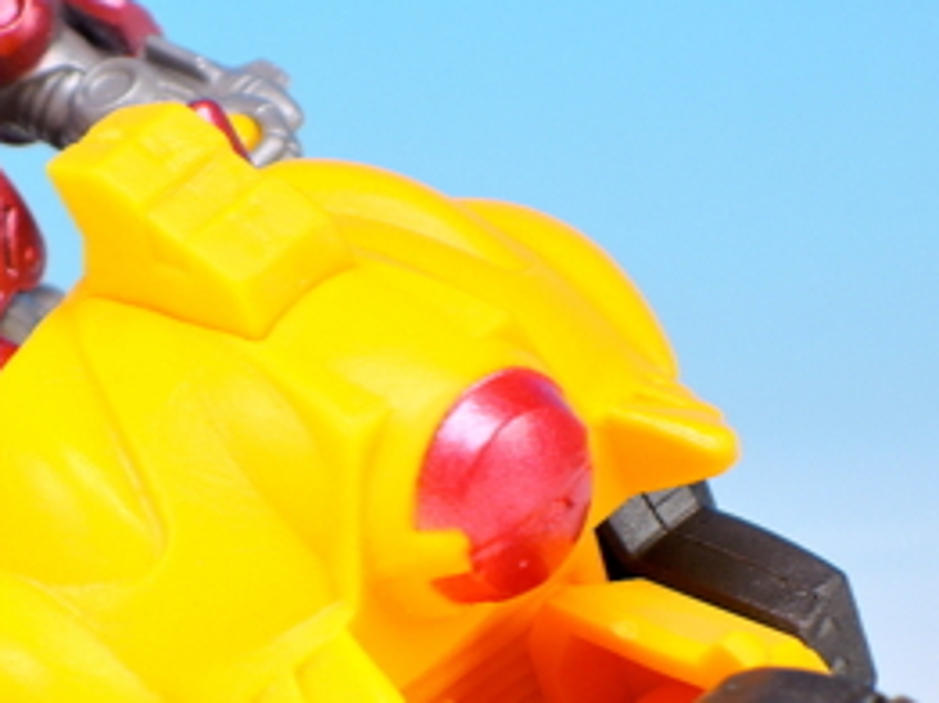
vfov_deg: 5.4
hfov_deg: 7.2
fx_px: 7453
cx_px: 176
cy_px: 491
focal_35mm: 275
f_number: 5.6
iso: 80
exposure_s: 1/2.5
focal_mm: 25.5
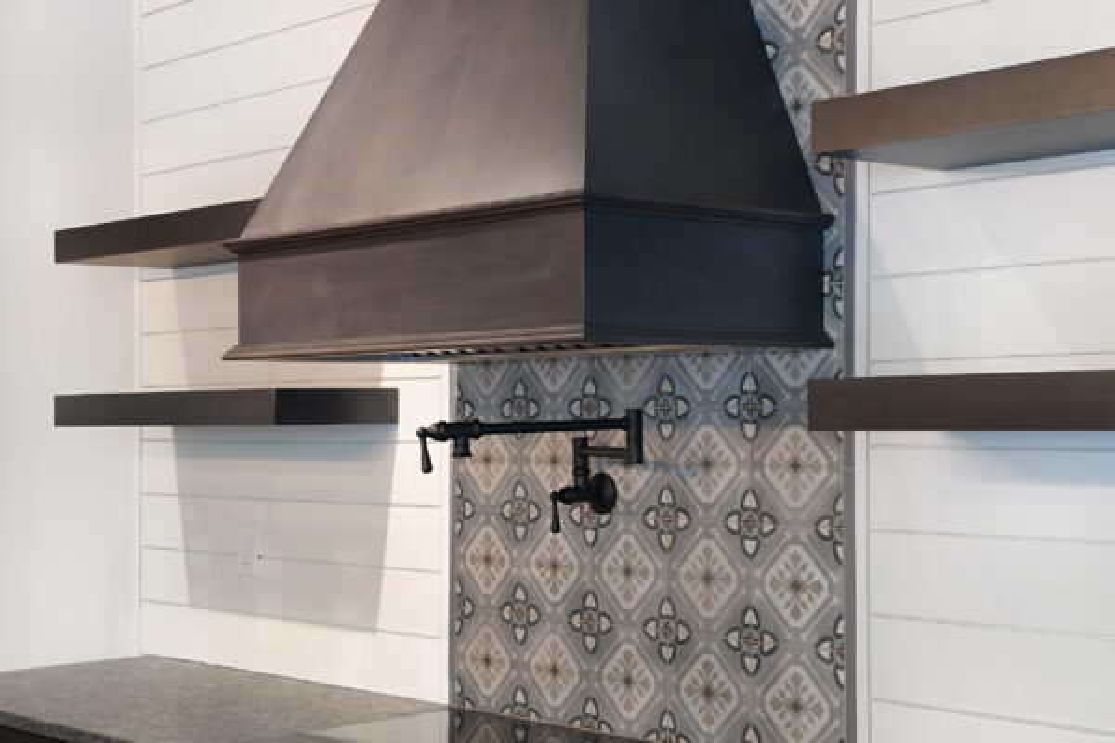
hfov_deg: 34.5
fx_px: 1796
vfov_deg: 23.4
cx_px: 558
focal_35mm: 58
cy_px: 372
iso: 160
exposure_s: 1.6
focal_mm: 58
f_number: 16
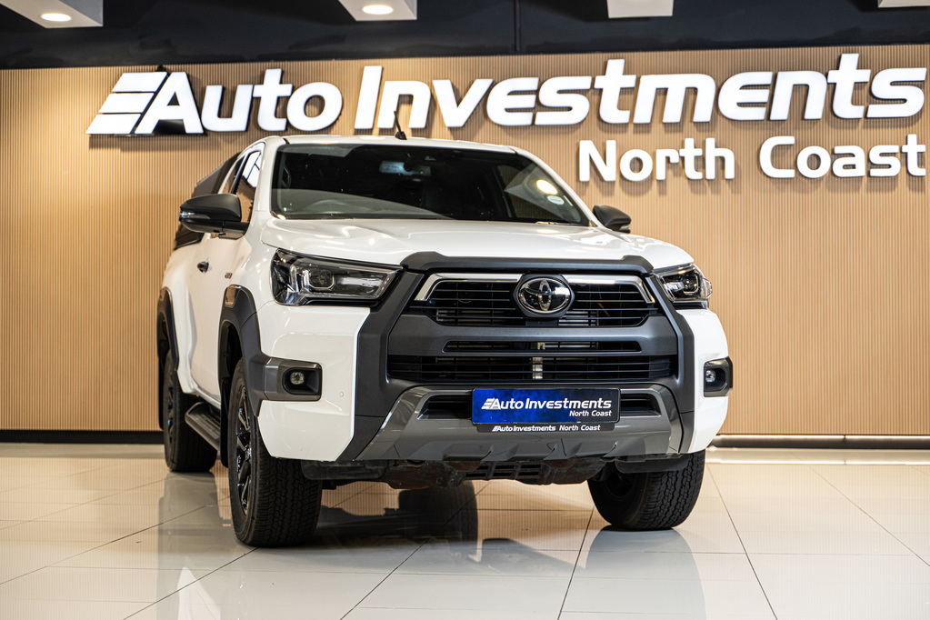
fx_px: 1395
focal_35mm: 54
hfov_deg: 36.9
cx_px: 465
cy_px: 310
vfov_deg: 25.1
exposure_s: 1/160
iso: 640
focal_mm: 54
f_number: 2.8
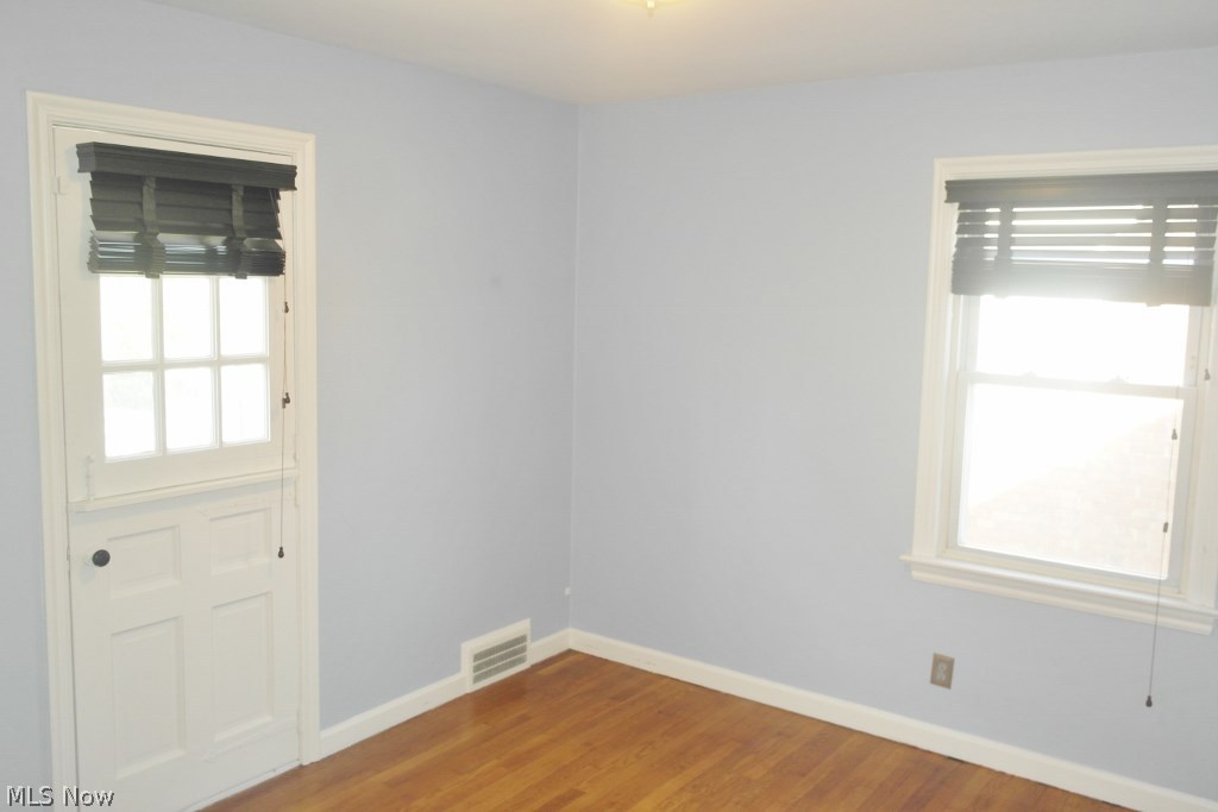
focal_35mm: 30
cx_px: 609
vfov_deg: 43.6
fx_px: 1015
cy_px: 406
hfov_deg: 61.9
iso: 400
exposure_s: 1/80
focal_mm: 20
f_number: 3.5
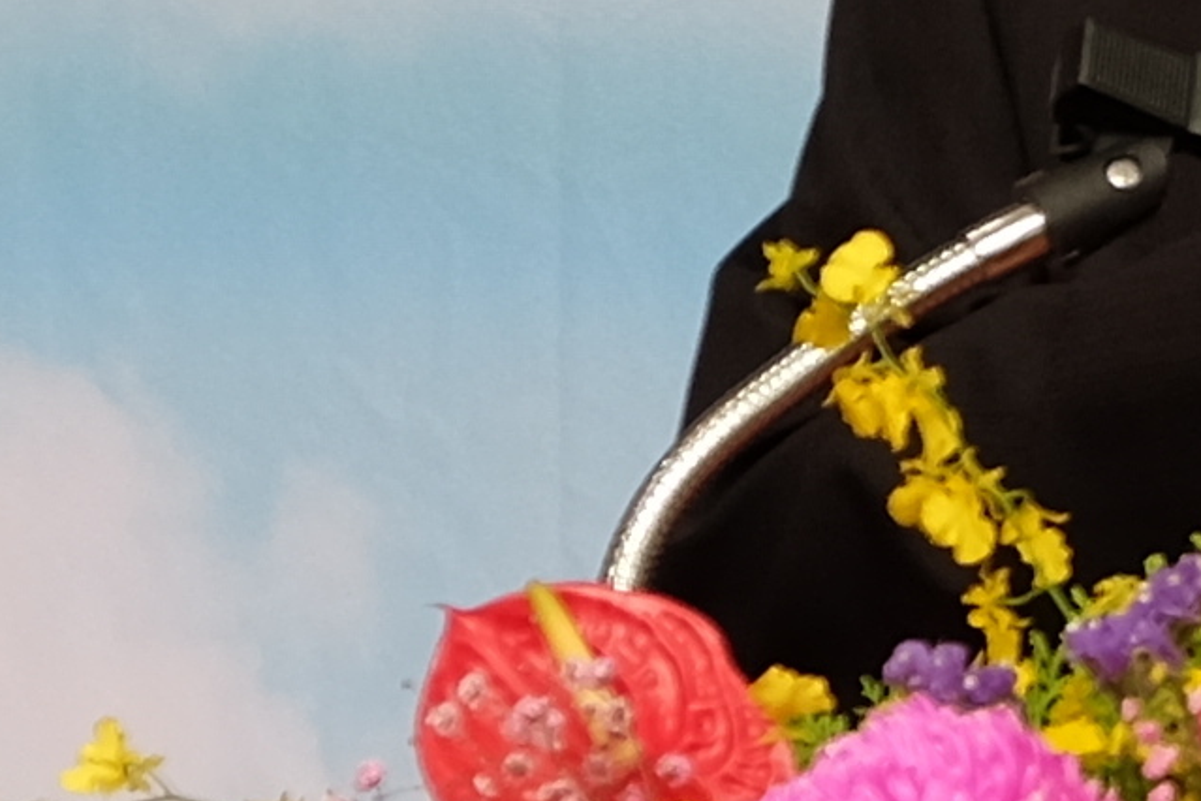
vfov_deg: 2.2
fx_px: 21216
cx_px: 1521
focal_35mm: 636
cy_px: -528
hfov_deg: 3.2
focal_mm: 55
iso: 250
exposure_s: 1/80
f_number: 4
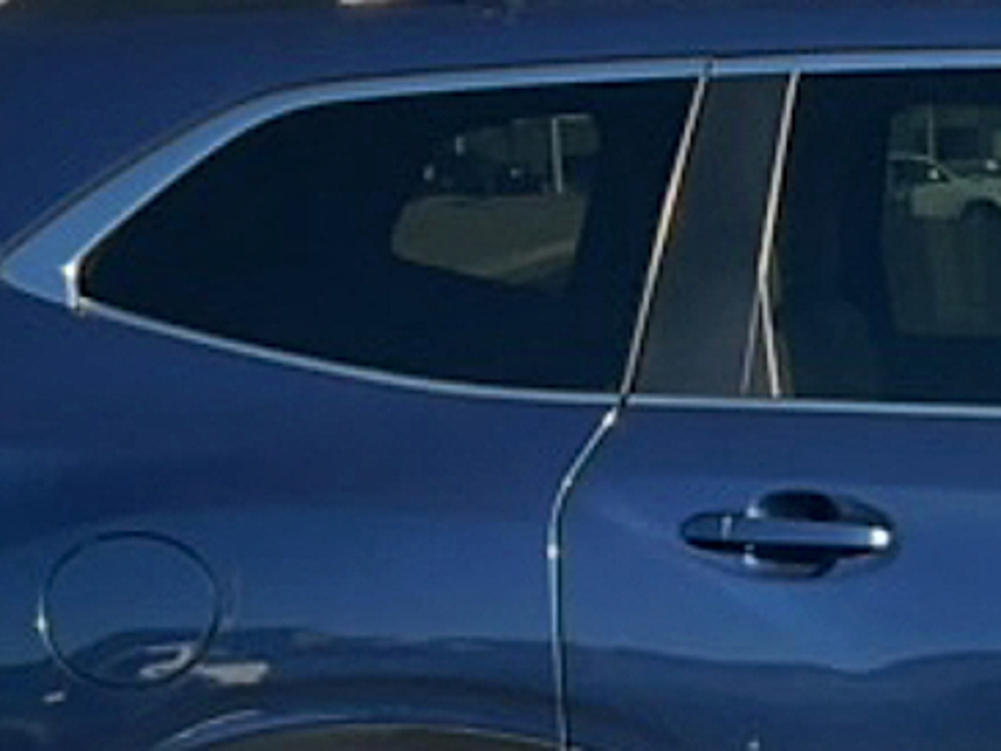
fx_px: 3817
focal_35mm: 132
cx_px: 1600
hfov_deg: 13.8
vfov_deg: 11.2
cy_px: 594
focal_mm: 3
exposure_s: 1/962
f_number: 1.8
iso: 25
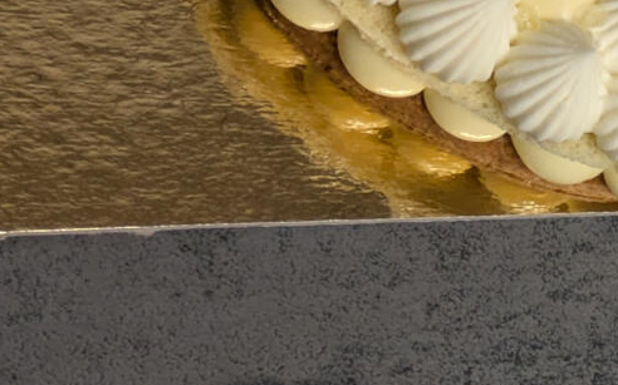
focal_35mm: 198
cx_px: 1068
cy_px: -414
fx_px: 3333
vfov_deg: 6.4
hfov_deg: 10.1
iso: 133
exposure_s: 1/33.3
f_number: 1.89
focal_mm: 5.43
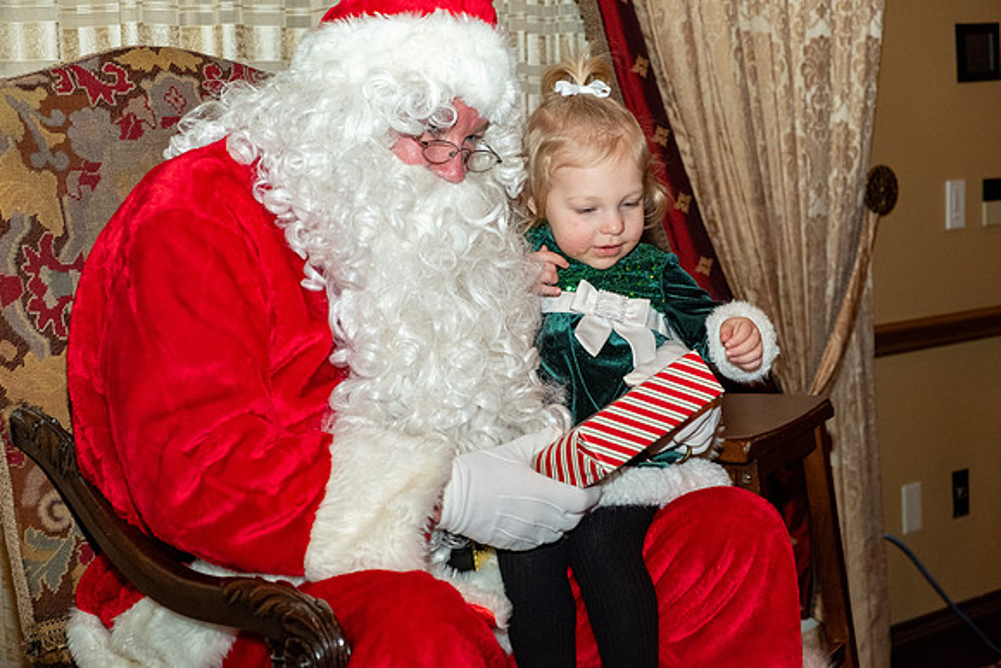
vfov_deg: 19.7
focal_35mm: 69
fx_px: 1919
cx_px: 500
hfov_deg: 29.2
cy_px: 334
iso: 2500
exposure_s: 1/125
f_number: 4
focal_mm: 46.3
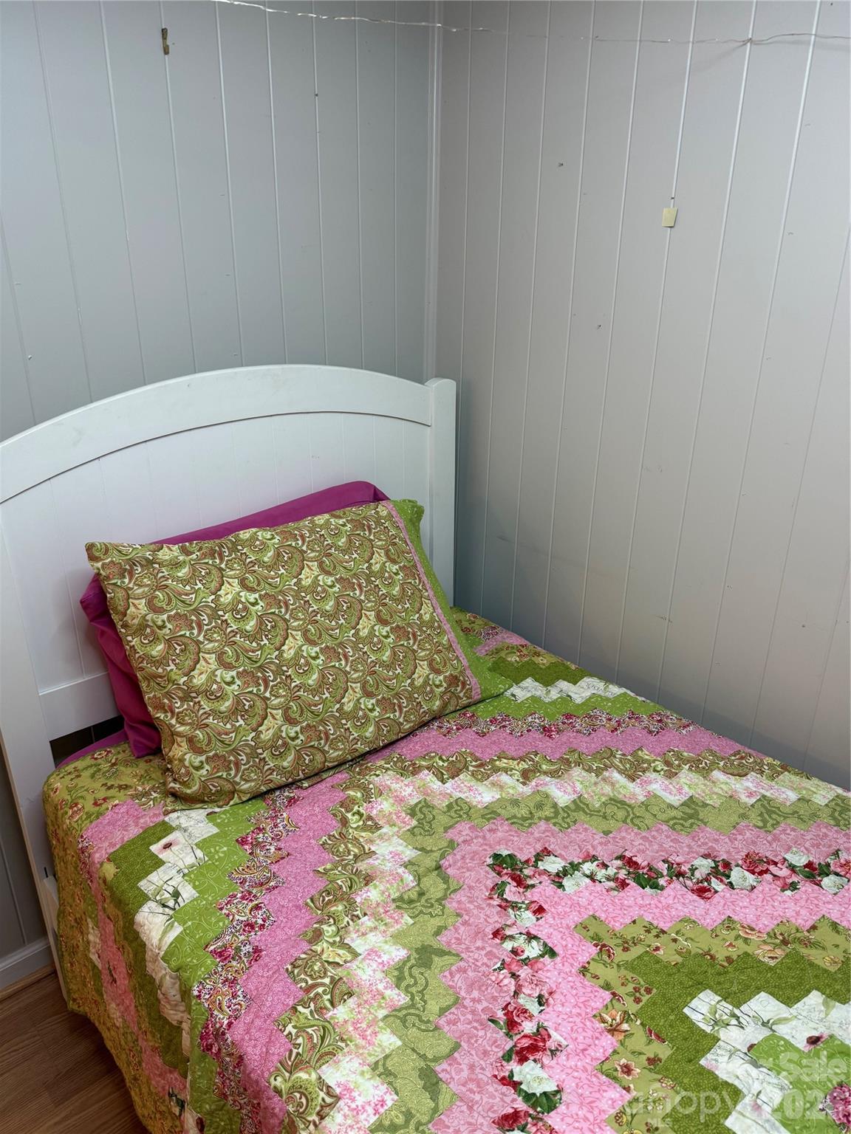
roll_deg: -0.3
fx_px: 787
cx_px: 426
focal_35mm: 24
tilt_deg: -20.9
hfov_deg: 56.8
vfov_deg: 71.6
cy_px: 567
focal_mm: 6.76
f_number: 1.78
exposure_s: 1/60
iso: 125
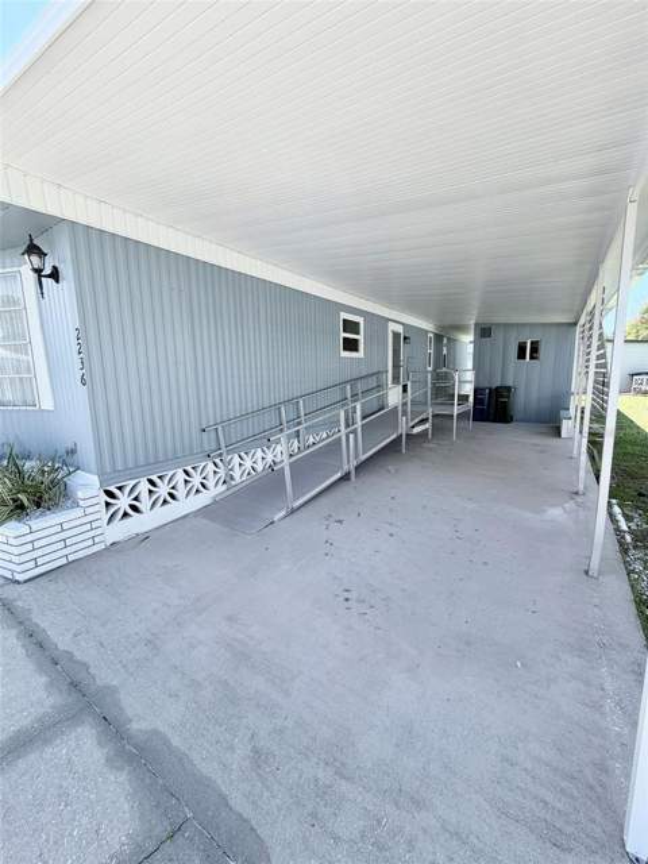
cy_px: 432
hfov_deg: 85.7
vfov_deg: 102.1
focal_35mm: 14
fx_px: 349
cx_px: 324
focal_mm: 2.22
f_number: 2.2
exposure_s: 1/502
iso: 64
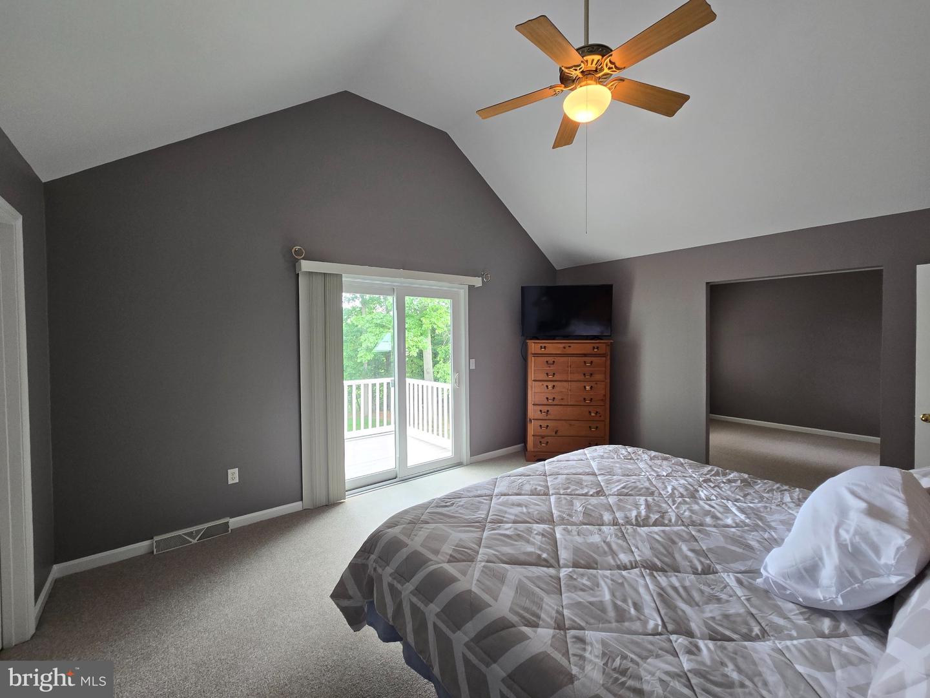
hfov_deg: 106.2
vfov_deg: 89.9
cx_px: 465
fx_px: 349
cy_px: 349
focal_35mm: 13
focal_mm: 2.2
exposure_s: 1/60
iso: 125
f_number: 2.2
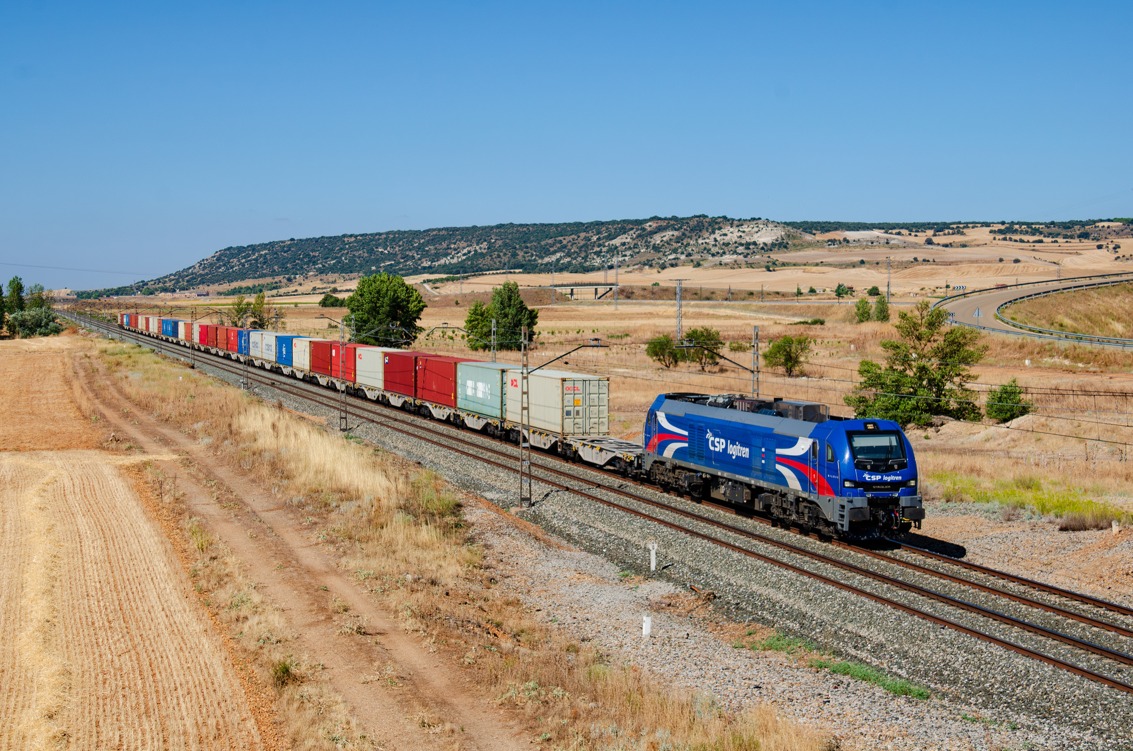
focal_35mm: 66
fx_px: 2073
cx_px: 566
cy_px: 376
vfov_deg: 20.5
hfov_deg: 30.6
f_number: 8
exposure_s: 1/800
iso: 200
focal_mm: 44
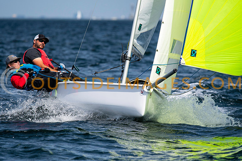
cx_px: 121
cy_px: 80
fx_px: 3058
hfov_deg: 4.5
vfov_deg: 3.0
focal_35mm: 455
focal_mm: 300
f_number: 5
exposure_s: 1/6400
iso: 400
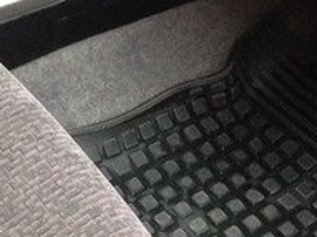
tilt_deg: -29.4
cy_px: -163
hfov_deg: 15.8
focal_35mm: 121
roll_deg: +1.9
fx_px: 1107
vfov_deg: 11.5
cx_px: -30
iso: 500
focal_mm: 4.28
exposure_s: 1/15
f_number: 2.4
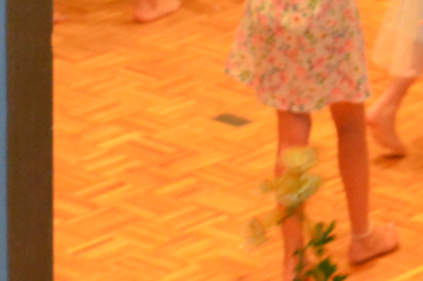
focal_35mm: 289
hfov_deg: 6.8
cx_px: 909
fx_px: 3398
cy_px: -234
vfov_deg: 4.7
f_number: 4.5
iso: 1250
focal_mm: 29
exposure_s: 1/60
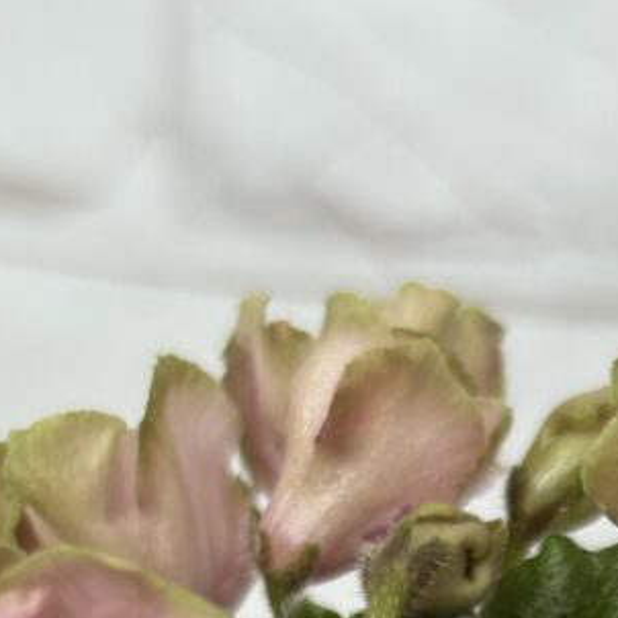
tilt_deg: -33.0
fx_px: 3151
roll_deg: +1.9
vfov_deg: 10.7
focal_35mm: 156
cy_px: 1027
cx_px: 501
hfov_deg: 11.2
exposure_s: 1/197
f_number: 1.6
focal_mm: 5.96
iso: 80
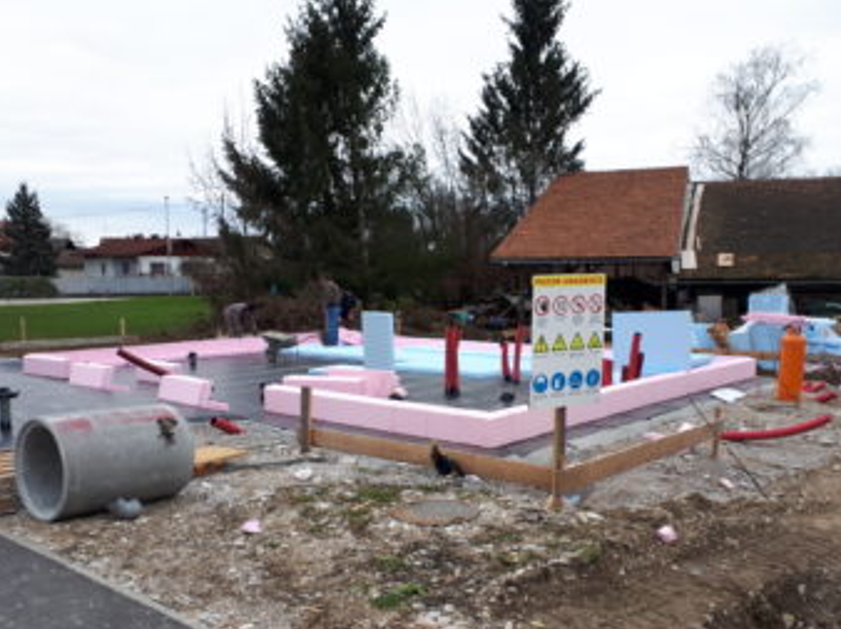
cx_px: 448
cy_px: 370
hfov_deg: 56.8
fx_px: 777
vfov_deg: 43.9
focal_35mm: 32
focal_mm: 3.6
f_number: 1.9
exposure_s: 1/100
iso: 50
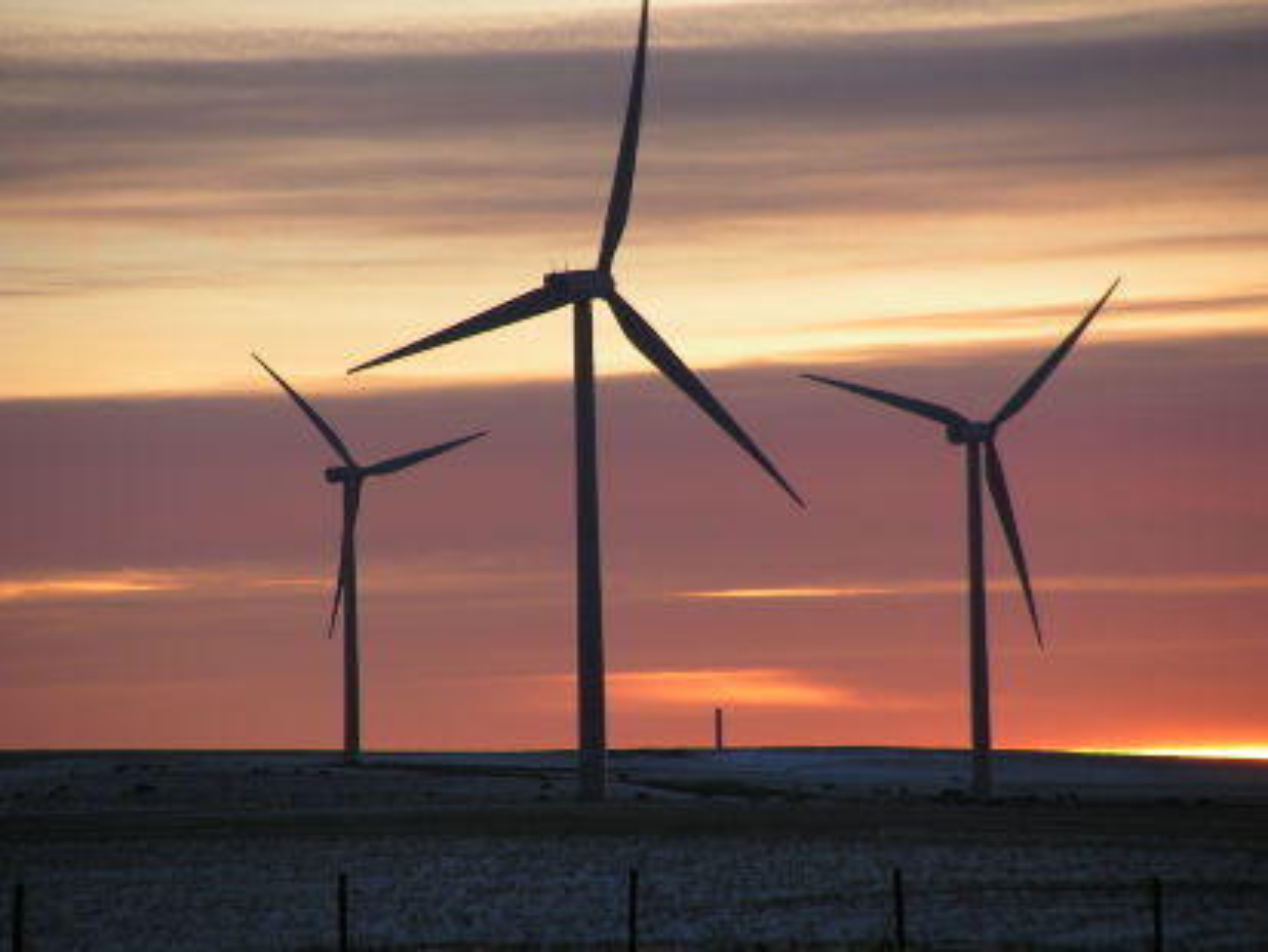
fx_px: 10626
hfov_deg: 6.8
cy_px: 476
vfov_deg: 5.1
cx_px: 634
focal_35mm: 290
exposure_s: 1/200
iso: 100
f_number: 3.2
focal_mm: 48
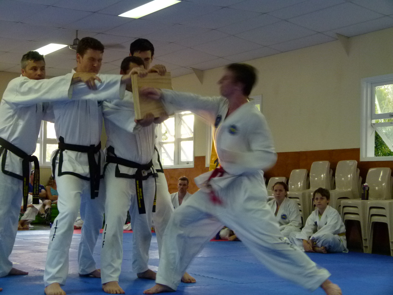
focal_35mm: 67
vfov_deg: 21.9
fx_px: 761
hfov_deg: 29.0
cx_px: 196
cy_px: 148
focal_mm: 12.1
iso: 400
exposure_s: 1/40
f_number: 3.3
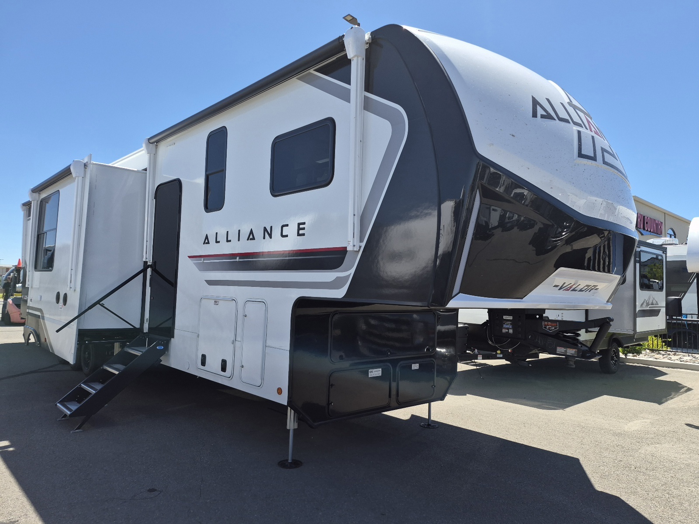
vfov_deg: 58.9
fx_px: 464
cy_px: 262
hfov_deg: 73.9
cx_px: 350
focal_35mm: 23
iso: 80
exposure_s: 1/3333
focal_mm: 5.4
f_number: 1.8
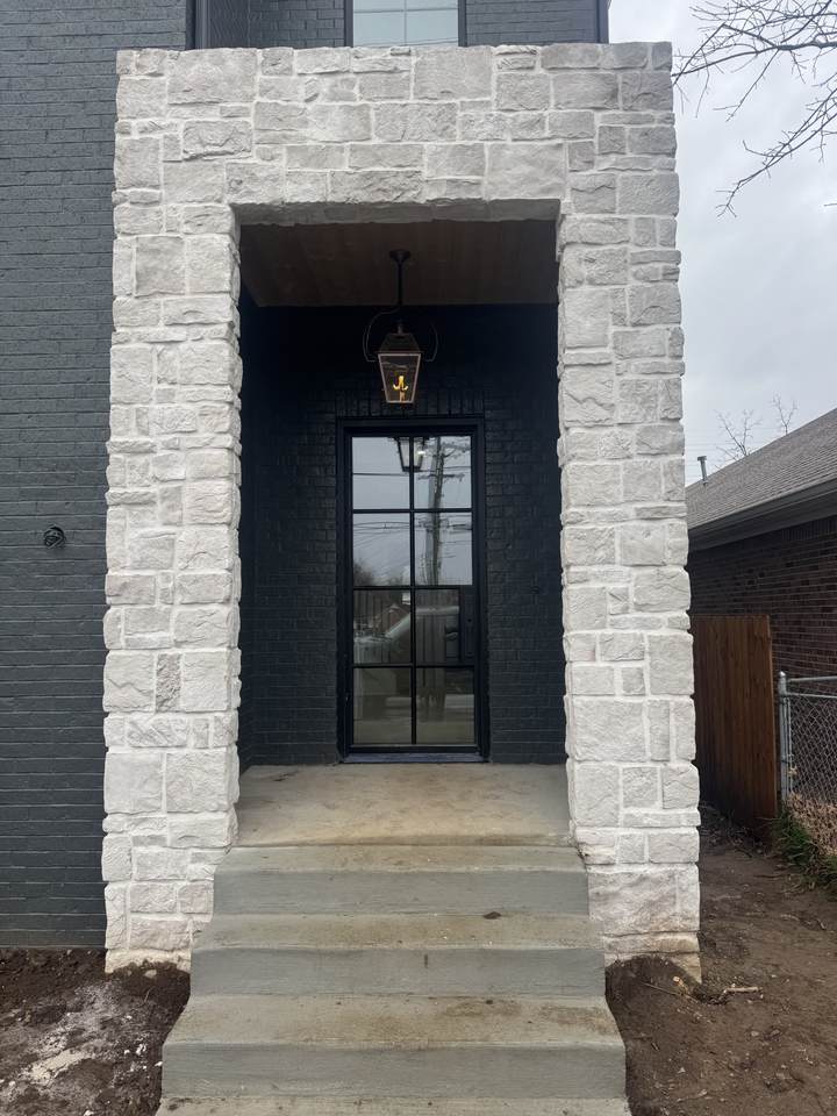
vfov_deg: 71.6
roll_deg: +0.5
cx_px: 418
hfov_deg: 56.8
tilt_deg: +3.8
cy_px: 558
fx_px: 774
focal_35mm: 24
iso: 80
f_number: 1.78
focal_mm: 6.76
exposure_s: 1/598
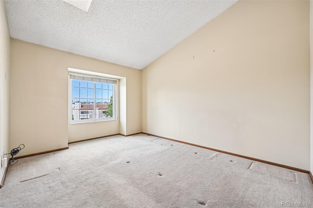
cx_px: 156
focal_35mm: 14
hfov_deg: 104.3
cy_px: 104
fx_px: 122
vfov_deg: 81.2
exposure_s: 1/15
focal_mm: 14
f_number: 11
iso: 180
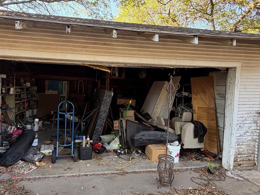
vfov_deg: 61.1
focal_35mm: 22
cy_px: 96
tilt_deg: +0.0
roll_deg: +0.9
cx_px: 104
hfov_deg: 75.5
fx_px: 165
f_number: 2.2
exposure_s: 1/121
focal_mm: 2.22
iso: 100
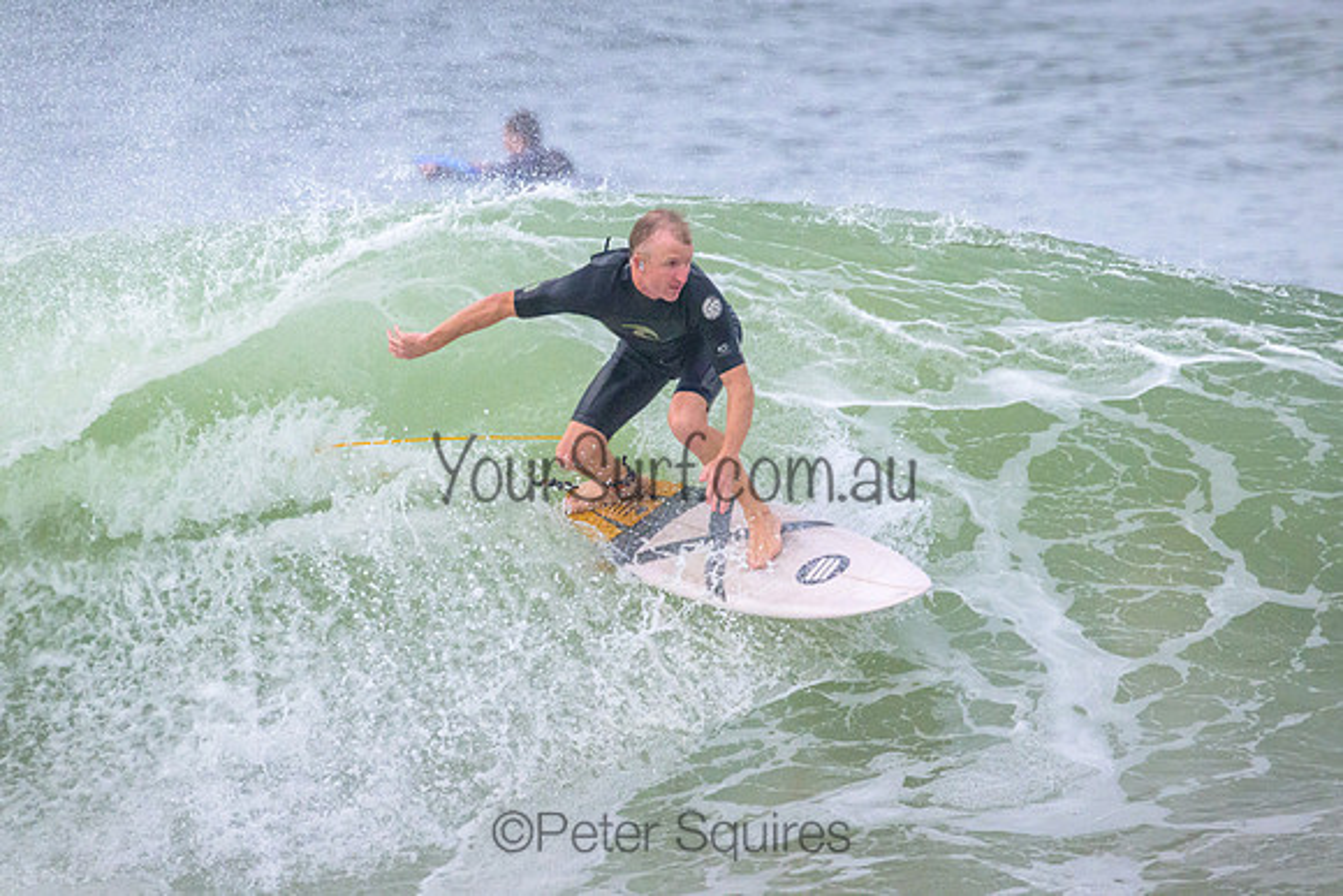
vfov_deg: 1.6
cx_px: 698
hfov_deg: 2.4
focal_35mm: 873
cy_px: 407
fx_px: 32591
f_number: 11
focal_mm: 800
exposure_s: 1/3200
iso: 4500
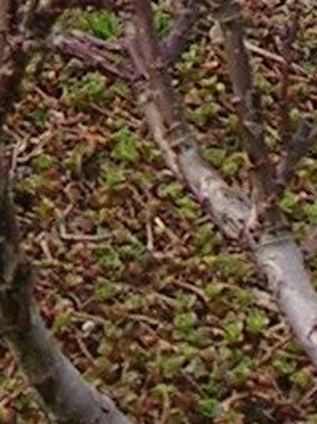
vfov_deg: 3.5
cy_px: -528
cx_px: 35
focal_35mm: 555
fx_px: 6788
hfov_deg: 2.7
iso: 50
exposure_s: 1/437
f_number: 3.7
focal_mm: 10.9
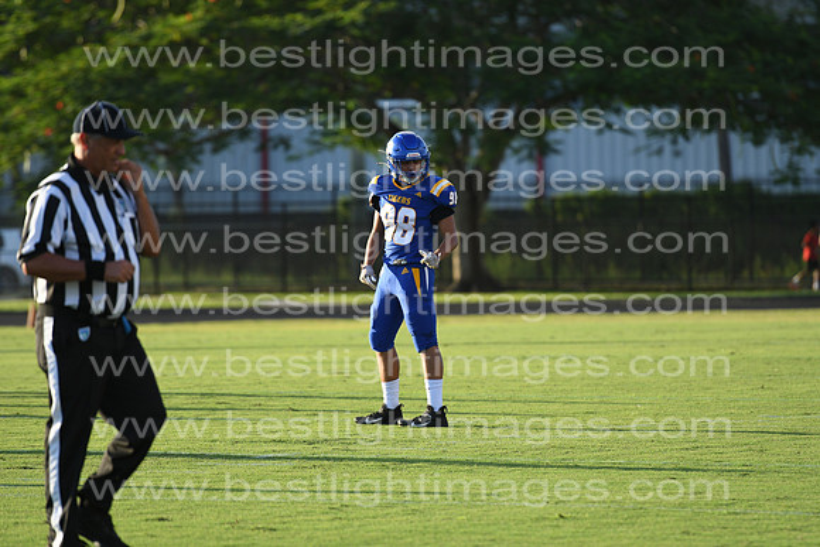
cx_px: 410
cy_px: 274
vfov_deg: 4.7
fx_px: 6664
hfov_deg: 7.0
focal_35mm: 292
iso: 200
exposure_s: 1/1000
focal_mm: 195
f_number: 4
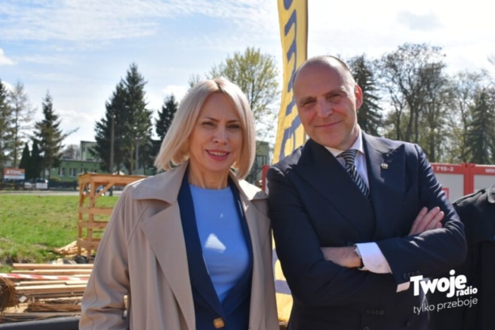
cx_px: 242
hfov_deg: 44.1
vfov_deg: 30.1
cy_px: 163
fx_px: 612
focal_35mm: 45
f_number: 7.1
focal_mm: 29
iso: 400
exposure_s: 1/1600
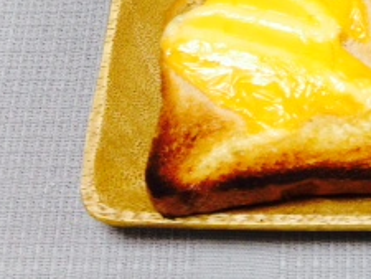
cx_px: 437
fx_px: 1008
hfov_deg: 19.7
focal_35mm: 94
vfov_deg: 14.8
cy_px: -116
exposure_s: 1/20
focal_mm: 4.12
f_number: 2.4
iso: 80
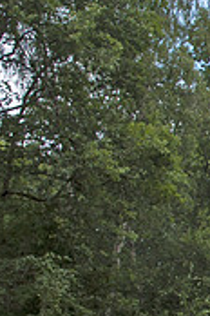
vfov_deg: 22.5
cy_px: 225
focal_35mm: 90
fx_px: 787
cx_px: 514
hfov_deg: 12.0
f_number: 7.1
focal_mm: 18
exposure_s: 1/200
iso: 200
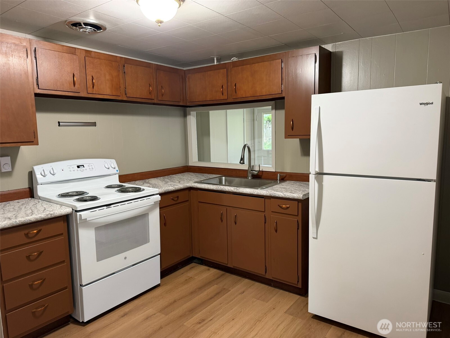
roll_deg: +1.6
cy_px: 169
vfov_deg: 56.8
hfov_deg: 71.6
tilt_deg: -8.8
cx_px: 225
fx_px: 312
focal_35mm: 24
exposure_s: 1/60
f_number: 1.78
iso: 200
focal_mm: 6.76
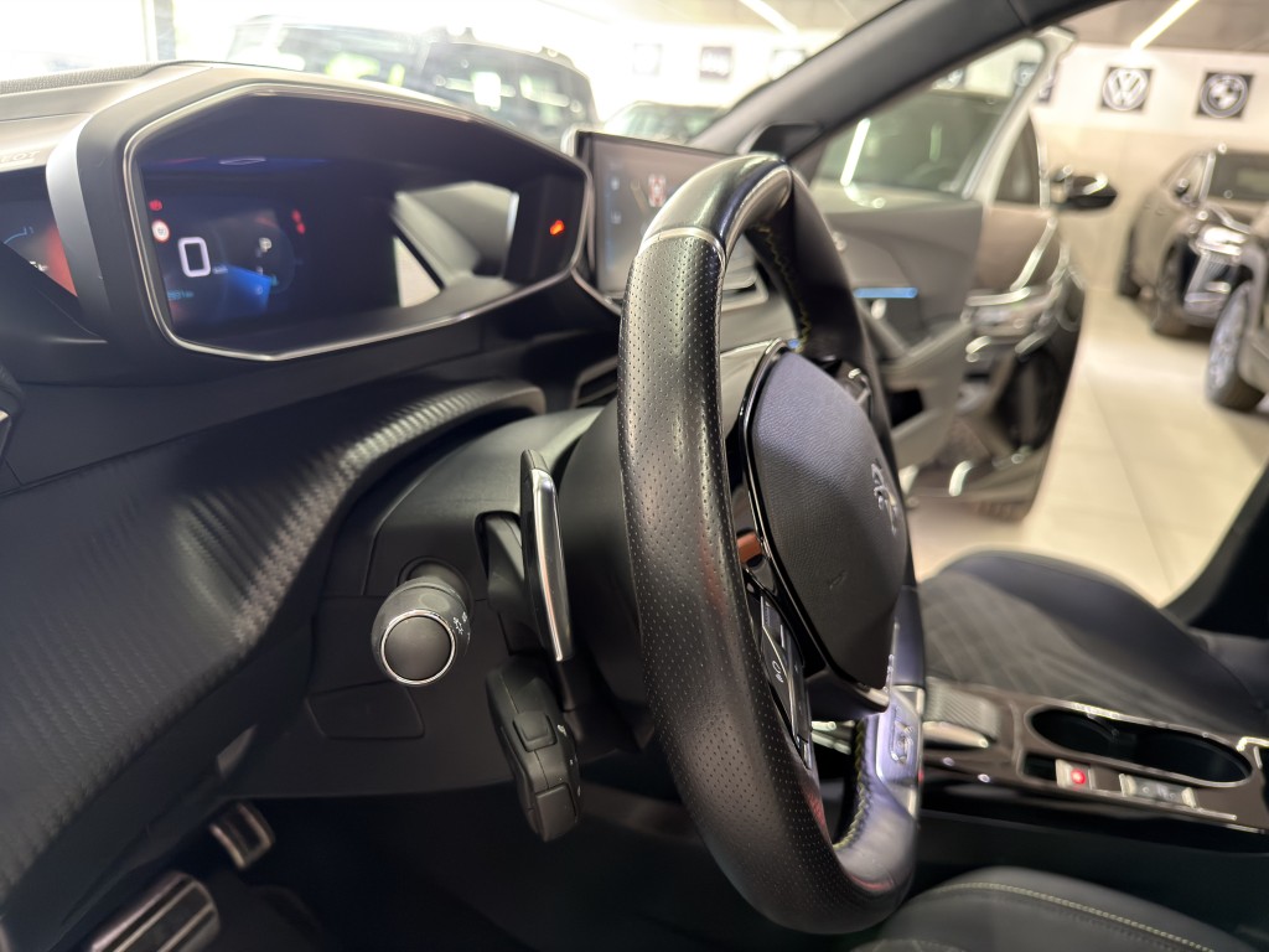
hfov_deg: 71.6
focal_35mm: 24
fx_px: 880
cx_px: 634
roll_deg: -4.7
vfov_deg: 56.8
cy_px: 476
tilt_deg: -19.8
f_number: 1.78
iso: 500
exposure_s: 1/33
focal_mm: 6.76
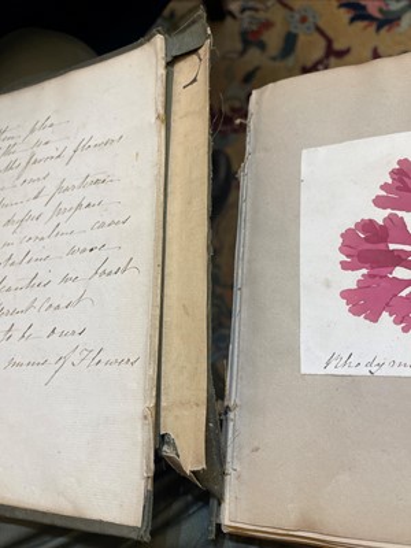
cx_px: 206
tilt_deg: -71.7
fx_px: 412
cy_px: 274
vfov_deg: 67.3
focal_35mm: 26
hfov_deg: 53.1
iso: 100
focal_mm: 5.1
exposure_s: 1/100
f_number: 1.6
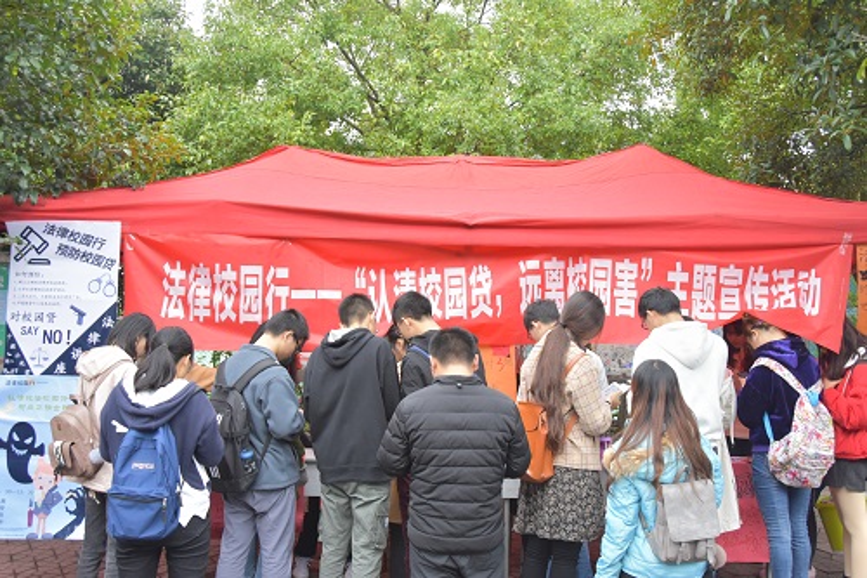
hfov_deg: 57.2
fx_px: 794
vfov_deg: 39.9
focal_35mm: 33
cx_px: 434
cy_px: 289
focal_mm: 22
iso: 800
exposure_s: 1/80
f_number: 5.6
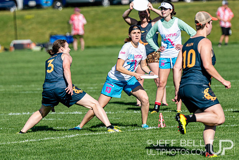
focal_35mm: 424
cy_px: 47
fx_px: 2819
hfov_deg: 4.9
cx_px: 120
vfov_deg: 3.2
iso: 100
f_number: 3.2
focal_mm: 200
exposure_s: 1/2000
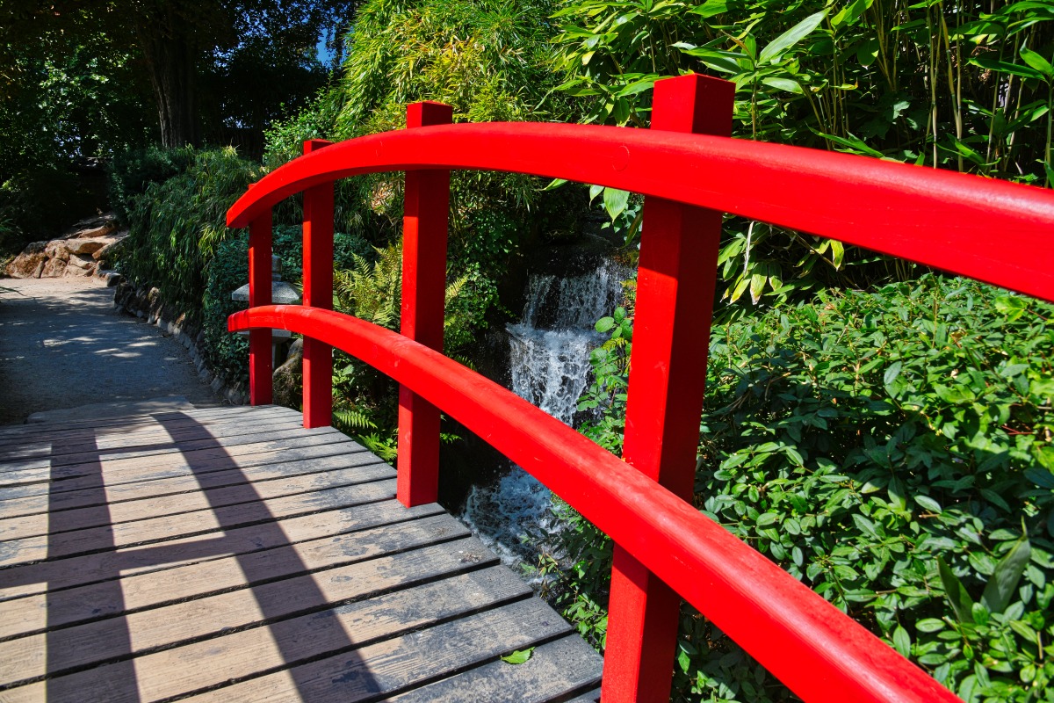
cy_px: 352
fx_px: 703
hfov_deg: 73.7
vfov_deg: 53.1
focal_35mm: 24
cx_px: 527
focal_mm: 24
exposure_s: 1/320
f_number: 9
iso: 200
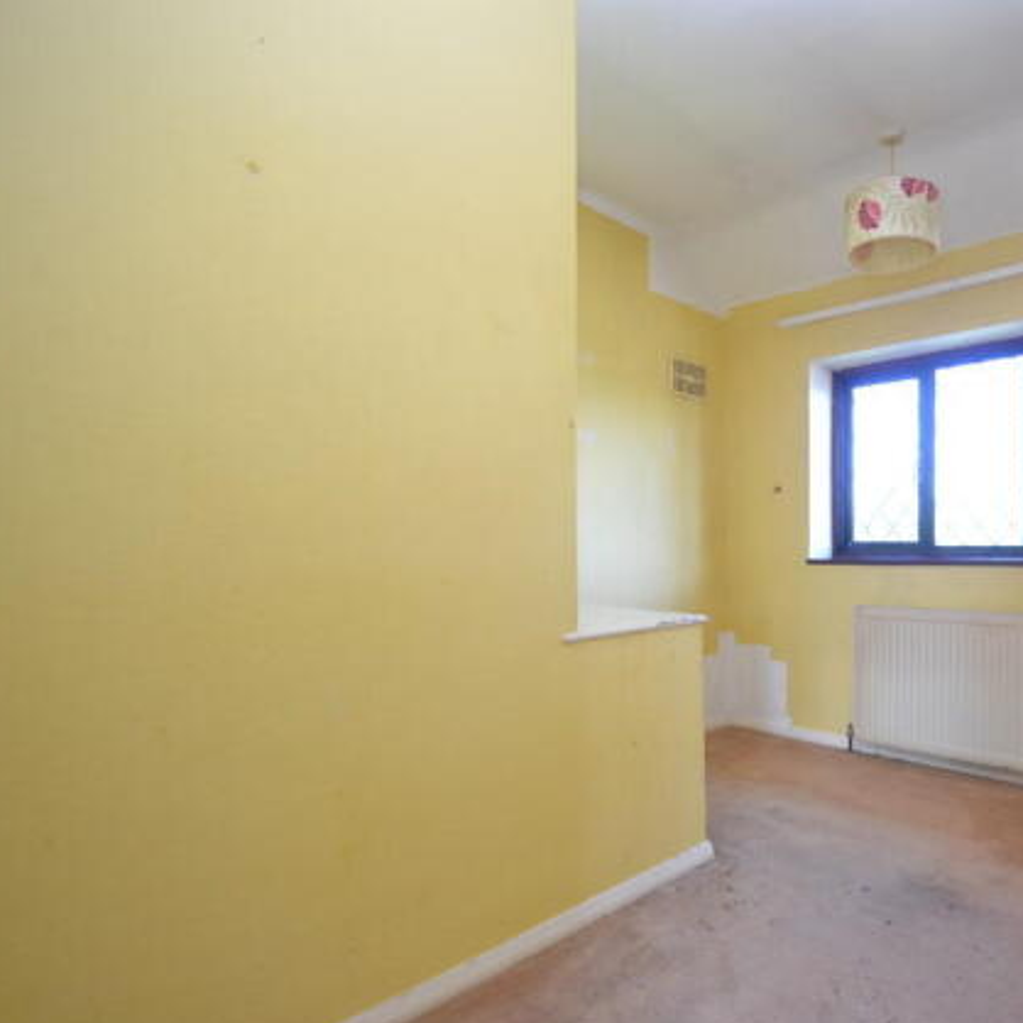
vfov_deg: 74.8
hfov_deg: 71.1
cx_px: 733
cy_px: 532
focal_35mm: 20
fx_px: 669
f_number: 3.5
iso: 640
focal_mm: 10
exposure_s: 1/60
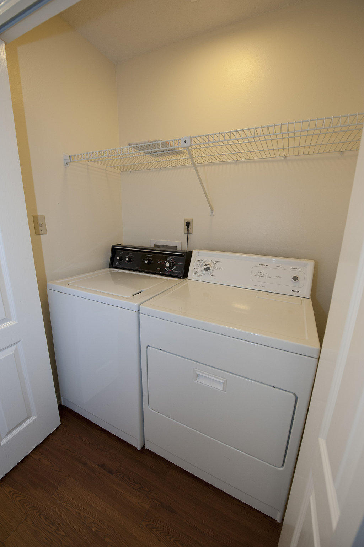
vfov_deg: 104.3
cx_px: 182
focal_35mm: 14
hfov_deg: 81.1
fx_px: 213
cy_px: 274
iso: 1000
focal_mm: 14
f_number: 5
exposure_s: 1/100
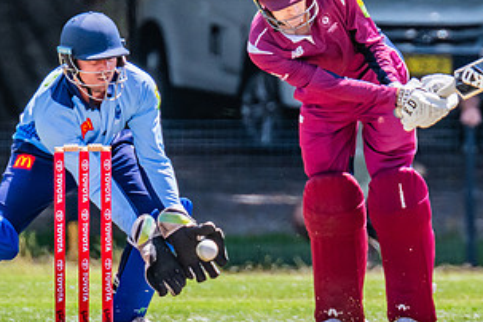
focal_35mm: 1801
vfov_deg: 0.8
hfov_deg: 1.1
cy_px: 85
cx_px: 247
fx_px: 24162
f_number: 8
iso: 800
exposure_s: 1/1250
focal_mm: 600
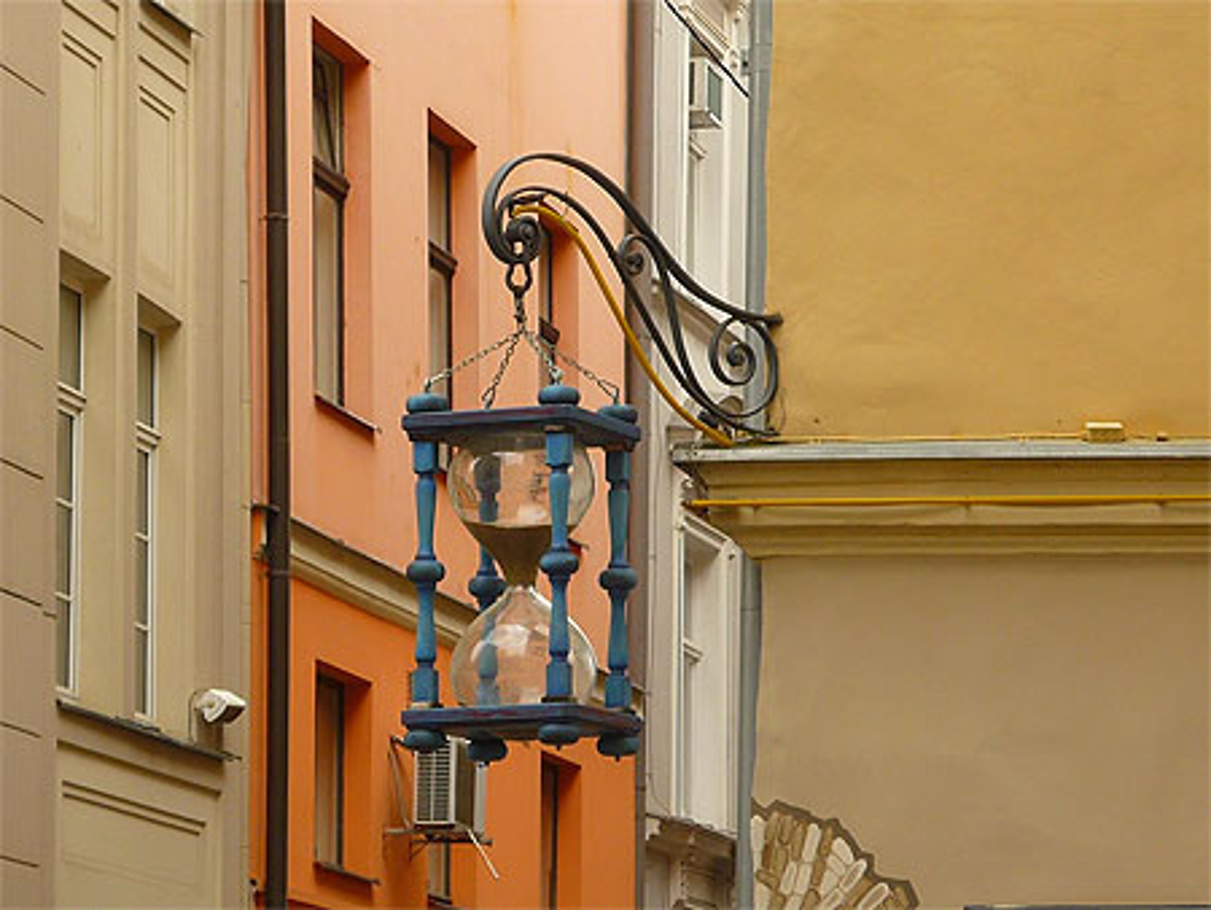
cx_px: 606
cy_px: 455
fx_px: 5600
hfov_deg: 12.3
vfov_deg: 9.3
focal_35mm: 160
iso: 100
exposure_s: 1/125
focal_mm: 16.5
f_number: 5.1
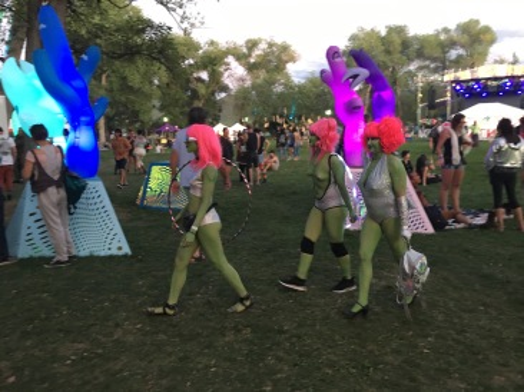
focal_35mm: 29
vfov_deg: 48.2
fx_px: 439
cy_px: 196
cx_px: 262
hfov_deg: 61.7
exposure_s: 1/24
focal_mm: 4.15
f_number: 2.2
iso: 200
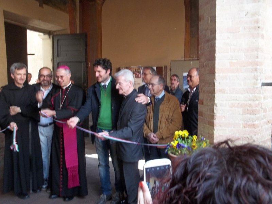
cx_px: 136
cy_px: 102
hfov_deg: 55.4
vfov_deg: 42.9
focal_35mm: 33
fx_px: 259
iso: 160
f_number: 3.3
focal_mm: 5.9
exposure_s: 1/50
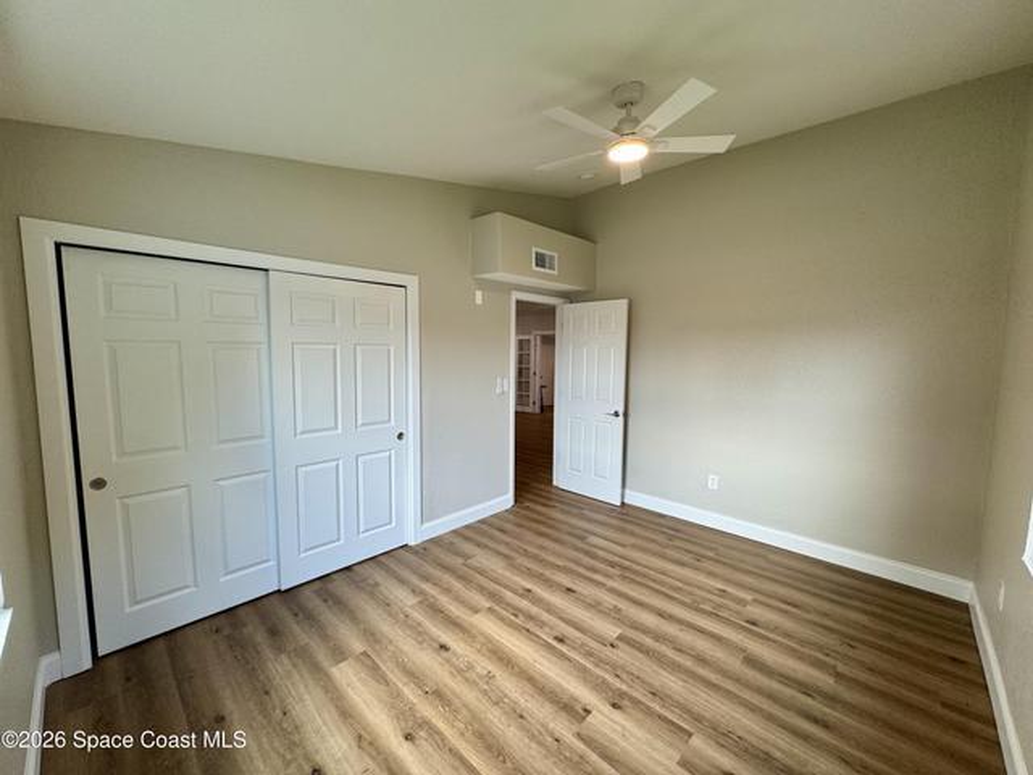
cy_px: 388
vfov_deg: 85.7
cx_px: 516
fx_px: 418
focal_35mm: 14
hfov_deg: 102.1
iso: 80
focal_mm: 2.22
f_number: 2.2
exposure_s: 1/120
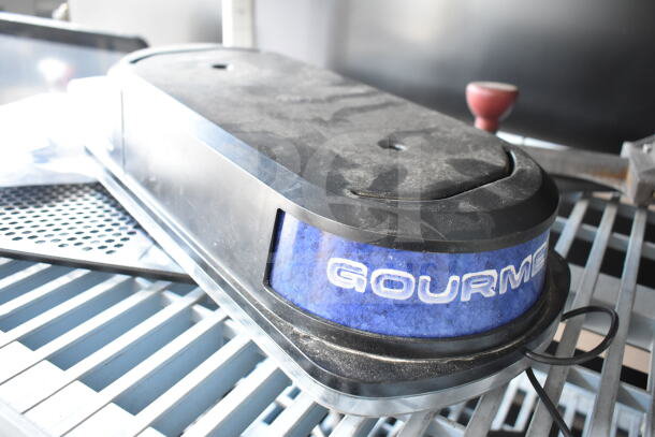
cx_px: 328
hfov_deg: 61.9
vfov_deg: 43.6
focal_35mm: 30
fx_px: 546
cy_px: 218
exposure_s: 1/80
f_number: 4.5
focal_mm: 20
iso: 1600
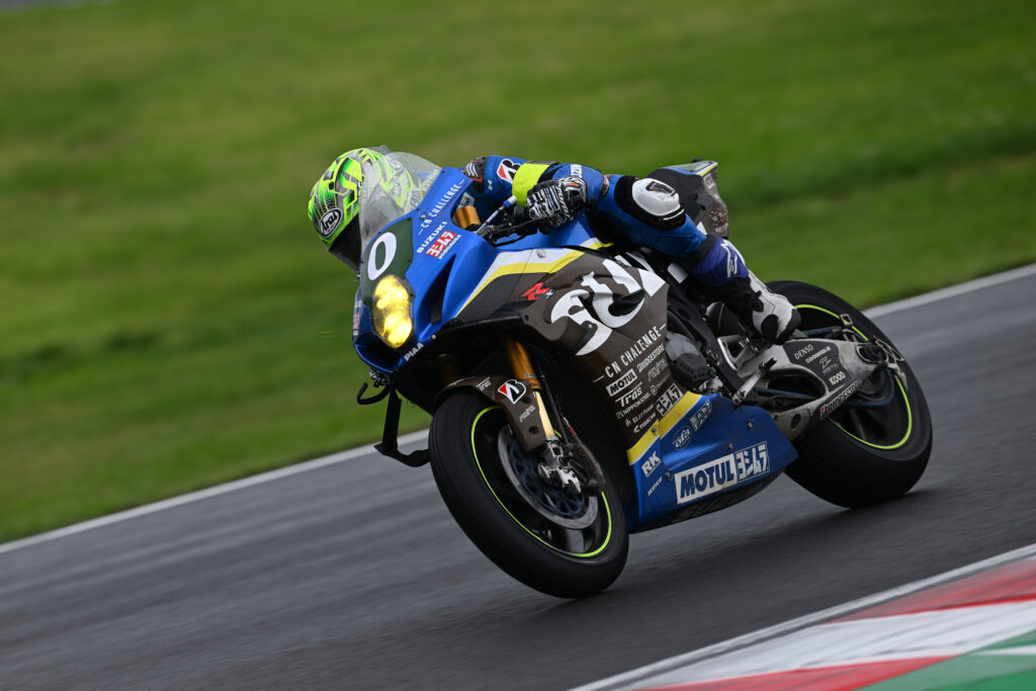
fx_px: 11512
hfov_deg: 5.2
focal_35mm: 400
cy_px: 346
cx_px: 518
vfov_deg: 3.4
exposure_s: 1/500
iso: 320
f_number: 5.6
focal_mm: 400
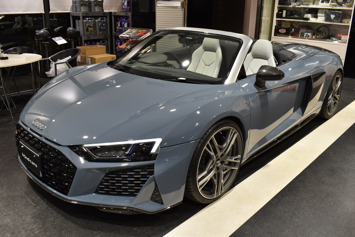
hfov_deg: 59.5
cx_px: 178
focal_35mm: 32
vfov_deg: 41.8
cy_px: 118
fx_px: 311
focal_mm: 21
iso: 450
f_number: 8
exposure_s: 1/30
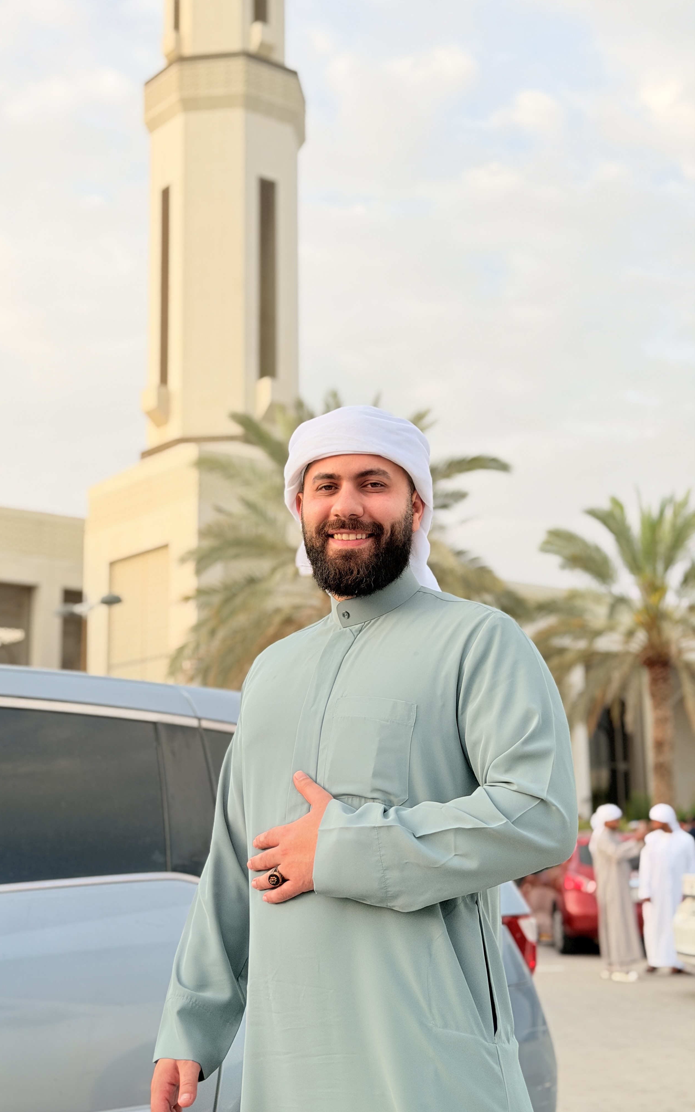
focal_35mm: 51
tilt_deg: +11.5
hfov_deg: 25.3
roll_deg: -0.1
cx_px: 278
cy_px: 556
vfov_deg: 39.6
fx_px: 1546
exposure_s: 1/1575
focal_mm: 6.76
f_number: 1.78
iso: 64
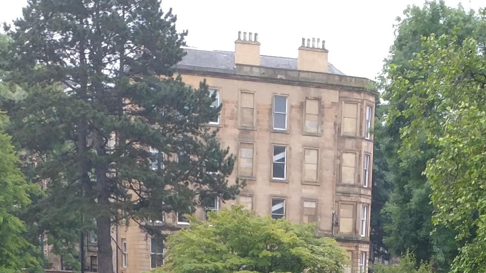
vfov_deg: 9.8
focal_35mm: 109
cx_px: 388
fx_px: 1404
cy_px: 662
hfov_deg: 19.4
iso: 125
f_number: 2.2
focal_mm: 4.73
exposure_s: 1/100
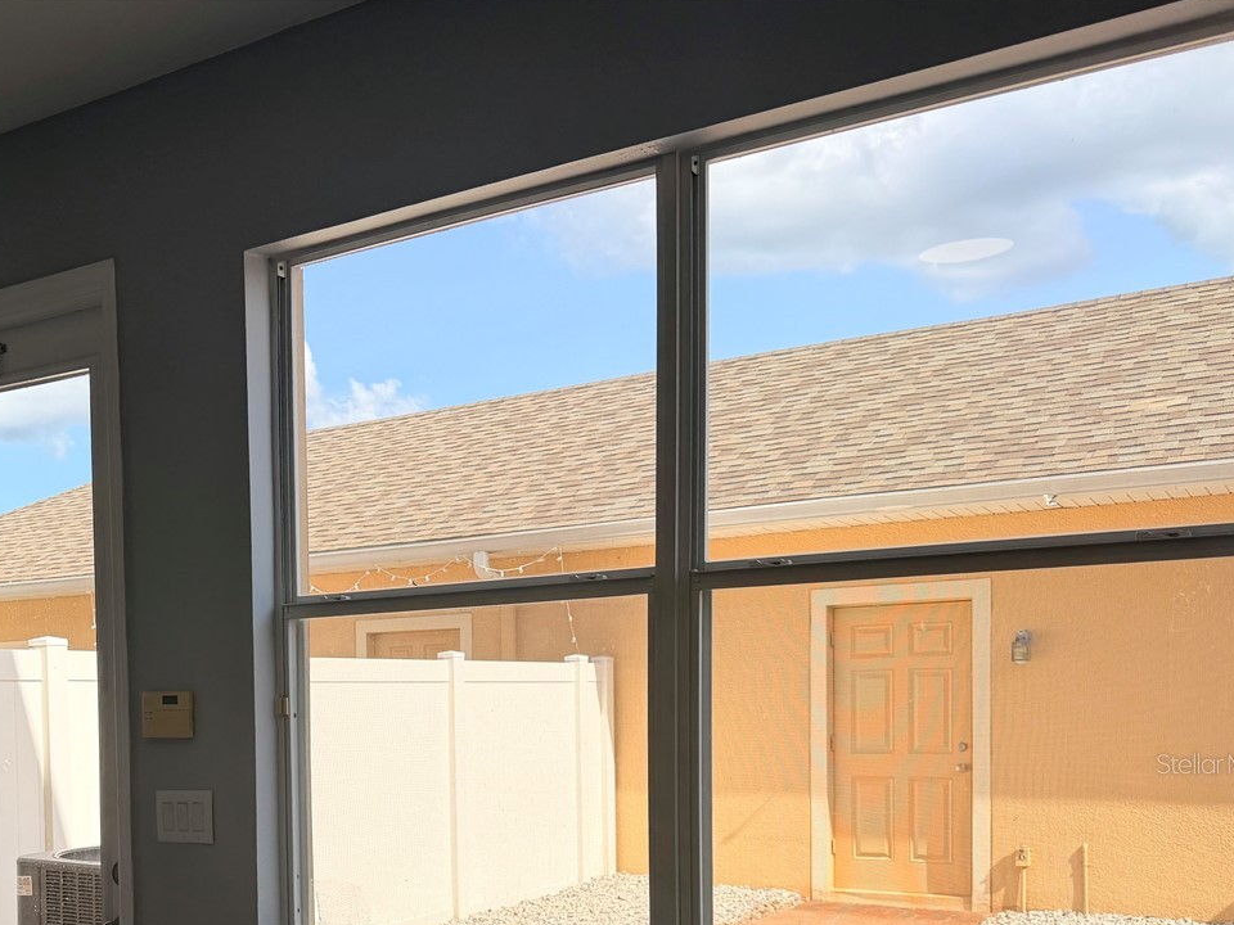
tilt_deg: -3.5
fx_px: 1426
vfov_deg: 34.6
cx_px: 249
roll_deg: +0.8
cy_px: 763
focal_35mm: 40
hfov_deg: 44.5
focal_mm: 6.76
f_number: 1.78
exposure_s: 1/2801
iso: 80
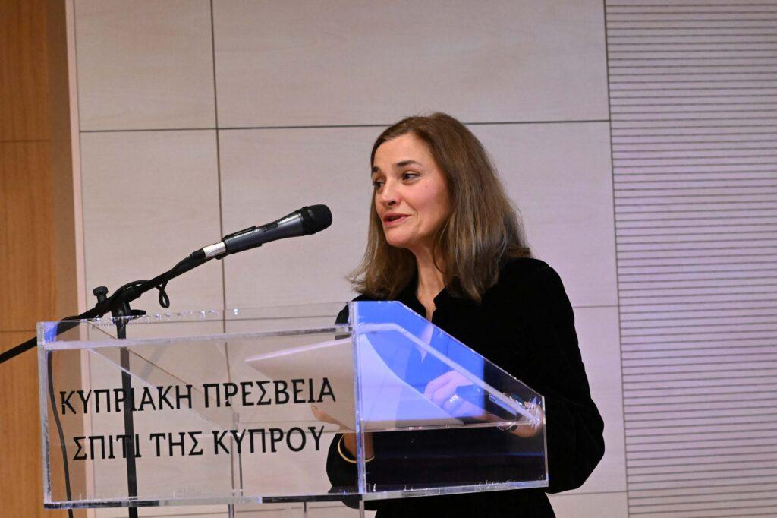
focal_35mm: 180
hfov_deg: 11.4
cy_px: 259
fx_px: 3884
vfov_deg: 7.6
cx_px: 388
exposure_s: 1/250
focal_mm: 120
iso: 6400
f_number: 5.6
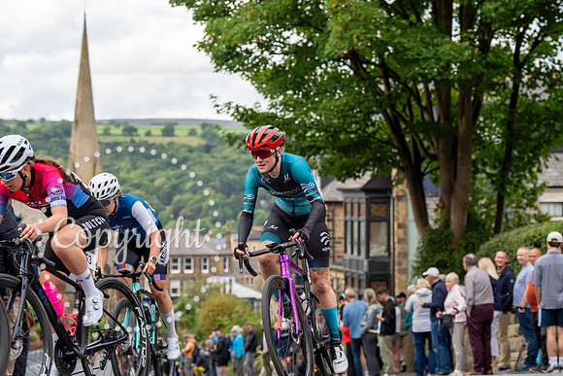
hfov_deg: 20.7
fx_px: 1531
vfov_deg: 14.0
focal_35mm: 98
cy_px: 113
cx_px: 394
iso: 500
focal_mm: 70
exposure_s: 1/500
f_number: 3.5
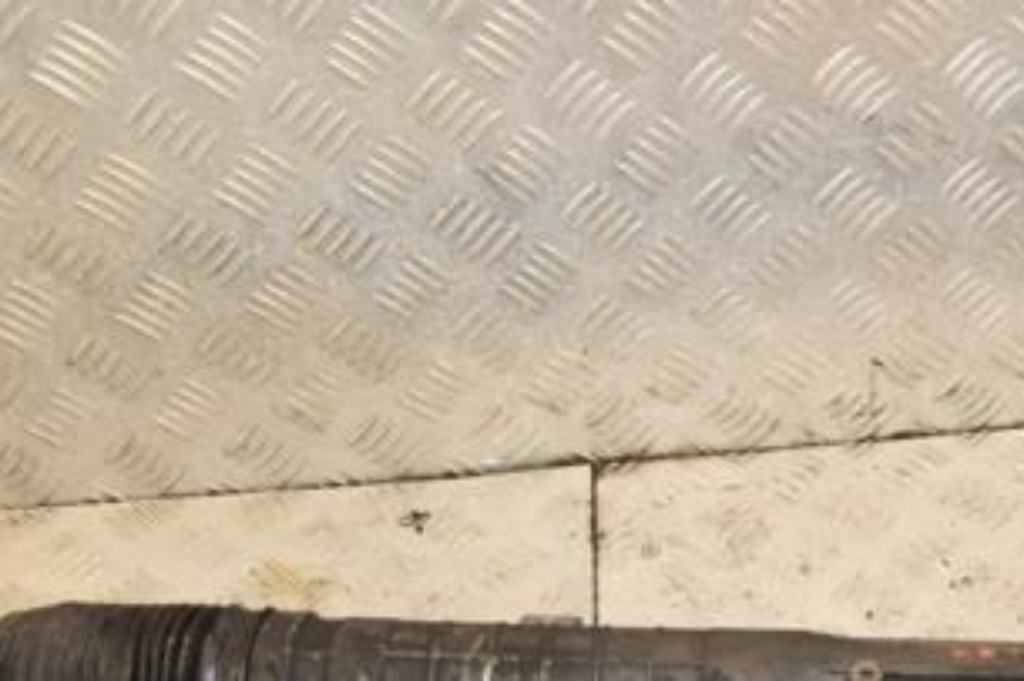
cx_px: 923
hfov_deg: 29.7
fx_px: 1848
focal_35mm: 65
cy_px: 554
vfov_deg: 20.6
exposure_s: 1/200
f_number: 6.3
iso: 800
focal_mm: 22
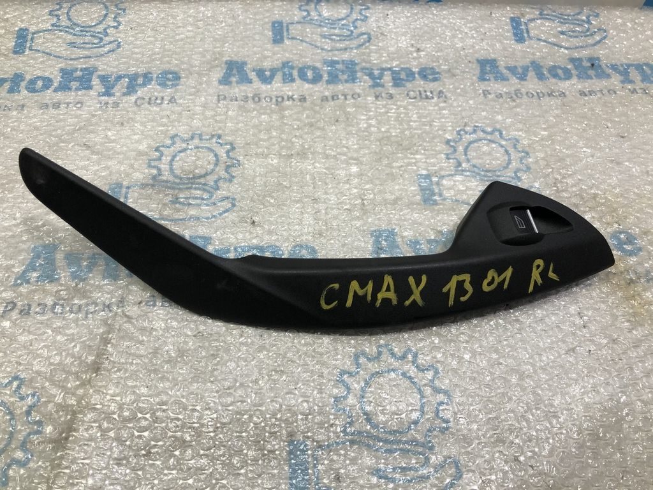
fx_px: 528
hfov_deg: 63.4
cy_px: 245
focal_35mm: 28
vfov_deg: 49.7
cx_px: 326
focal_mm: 4
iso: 32
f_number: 1.8
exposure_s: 1/50
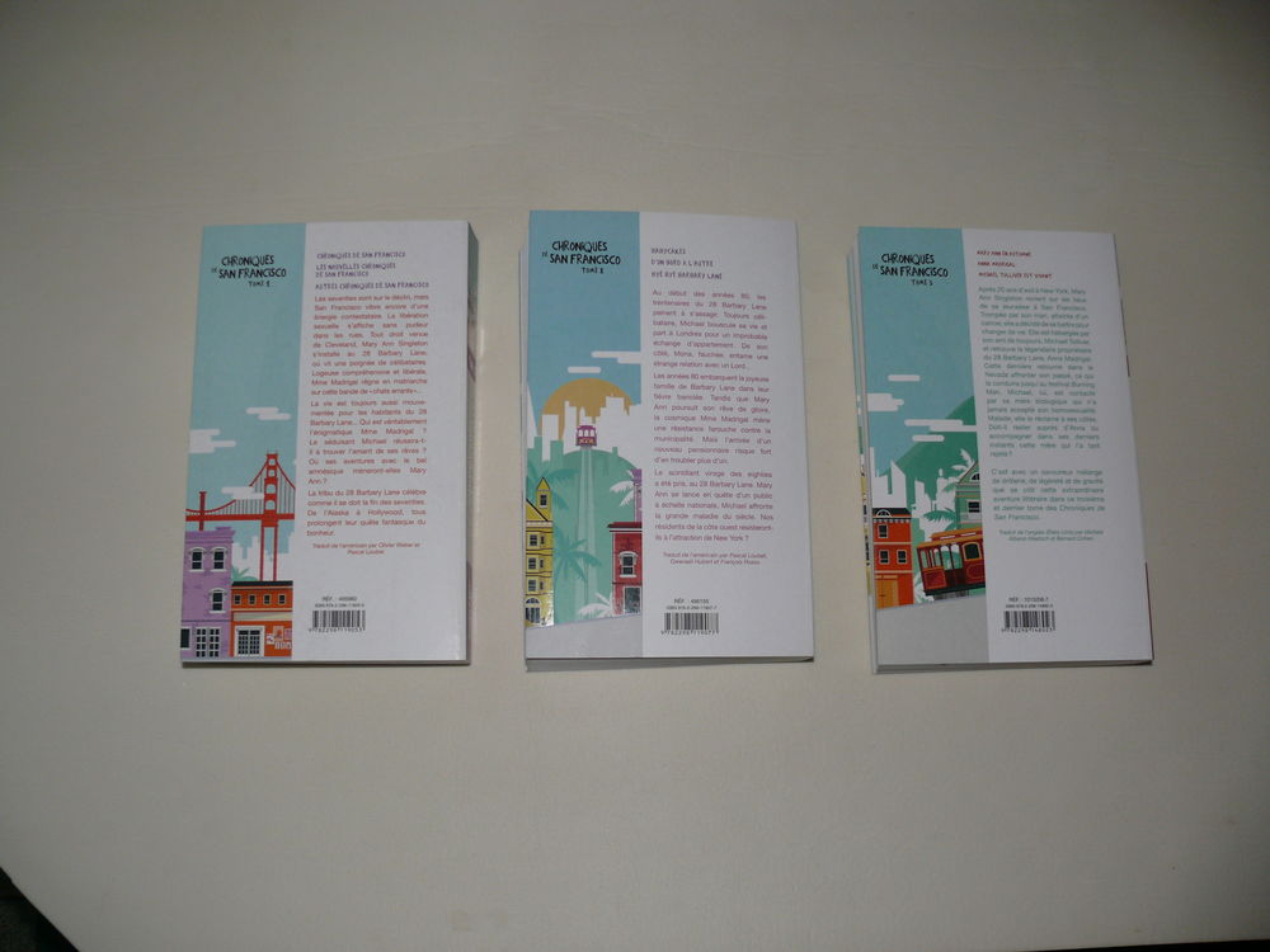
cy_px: 476
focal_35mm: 35
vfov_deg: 40.7
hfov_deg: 52.6
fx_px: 1284
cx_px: 635
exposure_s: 1/30
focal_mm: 7.4
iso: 100
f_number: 2.8
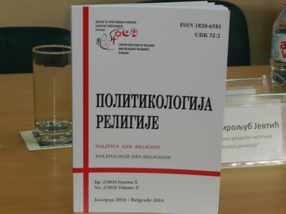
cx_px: 143
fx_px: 644
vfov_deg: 18.9
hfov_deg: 25.0
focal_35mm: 78
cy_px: 110
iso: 200
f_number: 4.2
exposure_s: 1/30
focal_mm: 13.5
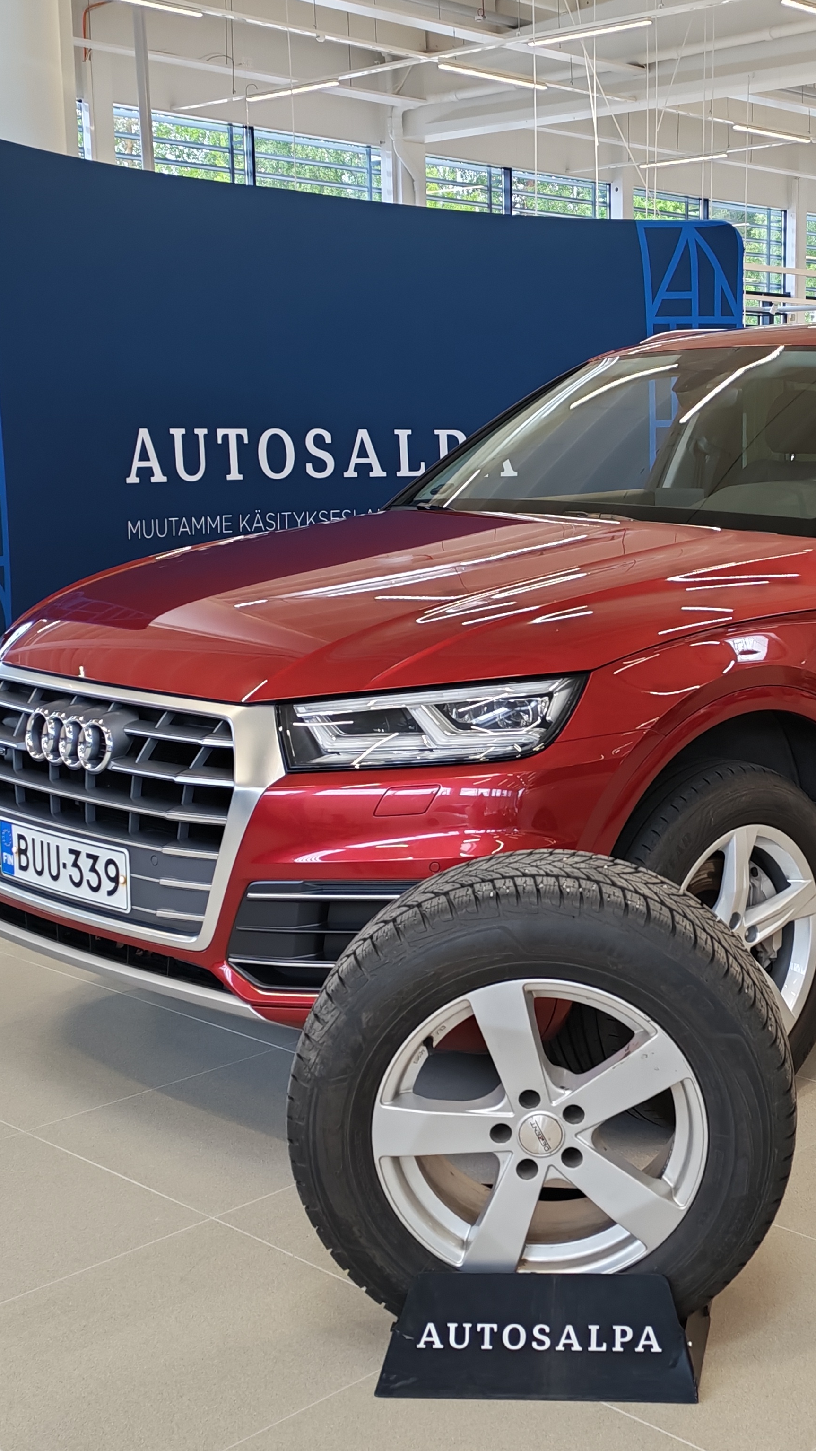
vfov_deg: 42.9
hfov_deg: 24.5
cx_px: 664
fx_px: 1846
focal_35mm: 48
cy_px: 726
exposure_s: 1/100
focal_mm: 6.12
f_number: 1.9
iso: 200
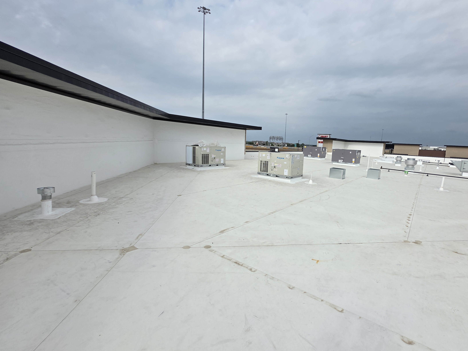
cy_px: 177
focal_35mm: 16
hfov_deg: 93.6
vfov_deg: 78.1
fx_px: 216
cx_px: 273
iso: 40
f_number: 1.9
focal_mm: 2.2
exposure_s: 1/3399
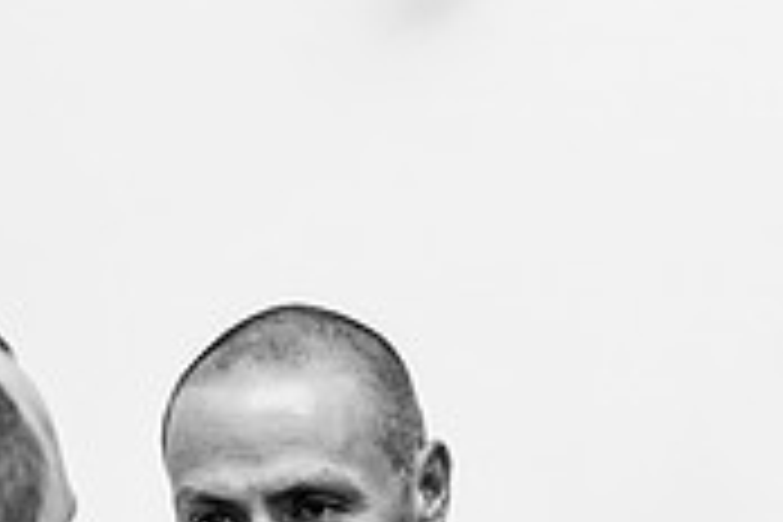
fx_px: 3632
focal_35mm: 167
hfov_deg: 12.3
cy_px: 772
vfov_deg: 8.1
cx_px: 576
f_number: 5.6
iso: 400
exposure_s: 1/100
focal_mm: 50
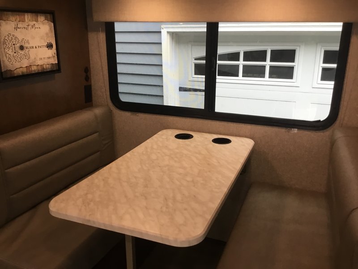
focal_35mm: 31
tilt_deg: -17.1
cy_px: 134
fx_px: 321
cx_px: 179
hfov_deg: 58.4
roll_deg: +2.0
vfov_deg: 45.4
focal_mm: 3.3
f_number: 2.4
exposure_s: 1/30
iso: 50
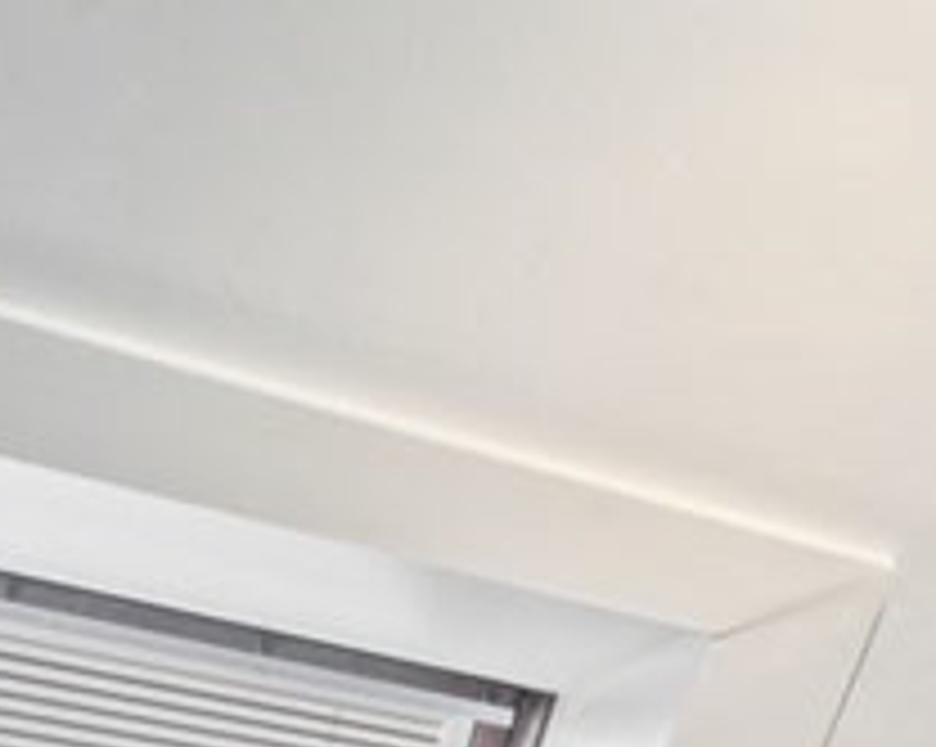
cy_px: 1501
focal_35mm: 74
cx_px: 2097
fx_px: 2048
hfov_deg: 16.1
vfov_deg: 16.0
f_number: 10
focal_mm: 16
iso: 400
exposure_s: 8
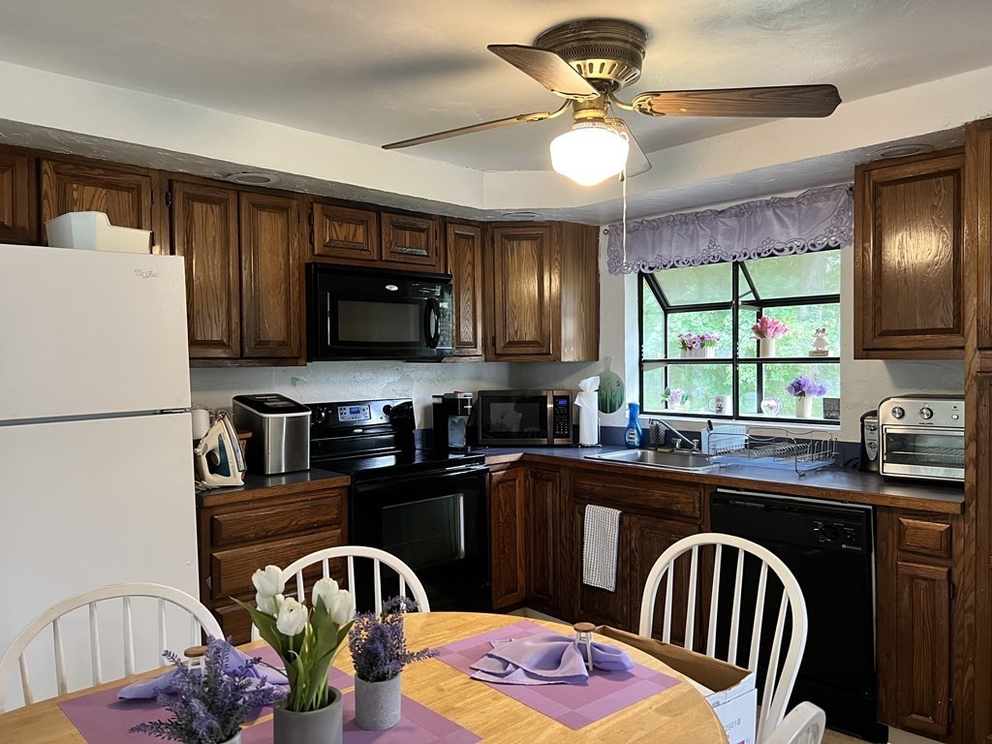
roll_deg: +0.7
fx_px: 745
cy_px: 372
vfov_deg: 53.1
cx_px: 496
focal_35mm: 26
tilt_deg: -2.3
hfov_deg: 67.3
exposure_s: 1/60
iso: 250
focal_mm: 5.7
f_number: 1.5
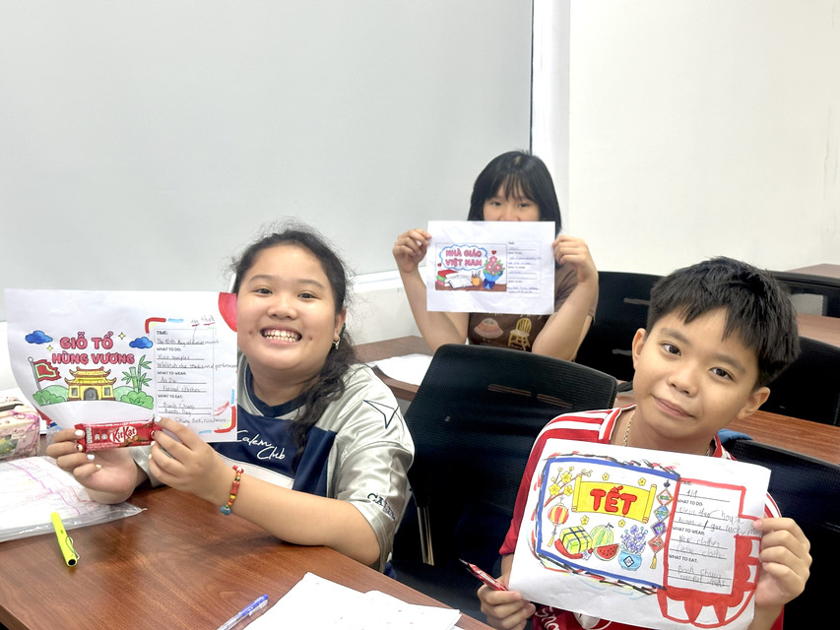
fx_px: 1165
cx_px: 420
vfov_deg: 30.3
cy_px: 315
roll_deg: +0.5
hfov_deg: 39.7
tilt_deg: -10.2
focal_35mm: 48
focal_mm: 6.86
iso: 160
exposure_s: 1/60
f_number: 1.78
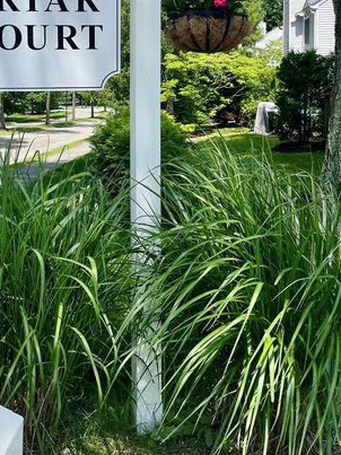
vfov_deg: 42.7
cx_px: 69
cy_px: 120
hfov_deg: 32.7
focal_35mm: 43
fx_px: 565
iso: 50
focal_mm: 5.1
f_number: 1.6
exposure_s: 1/1957
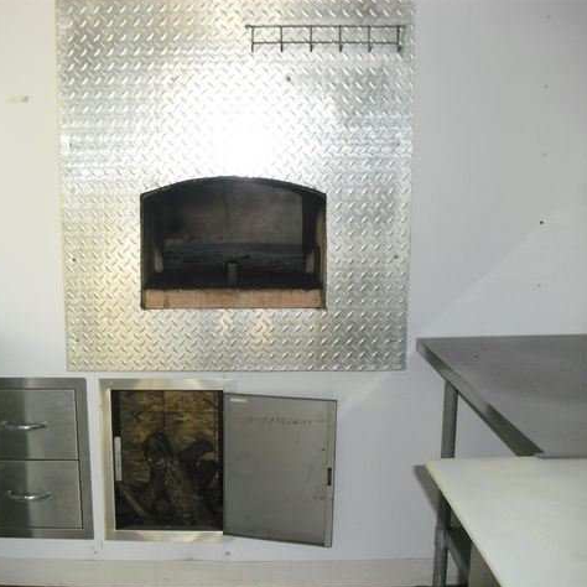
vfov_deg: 39.2
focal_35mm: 43
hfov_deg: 38.9
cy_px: 292
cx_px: 223
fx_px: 825
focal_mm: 6.3
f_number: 3.1
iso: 200
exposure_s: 1/125
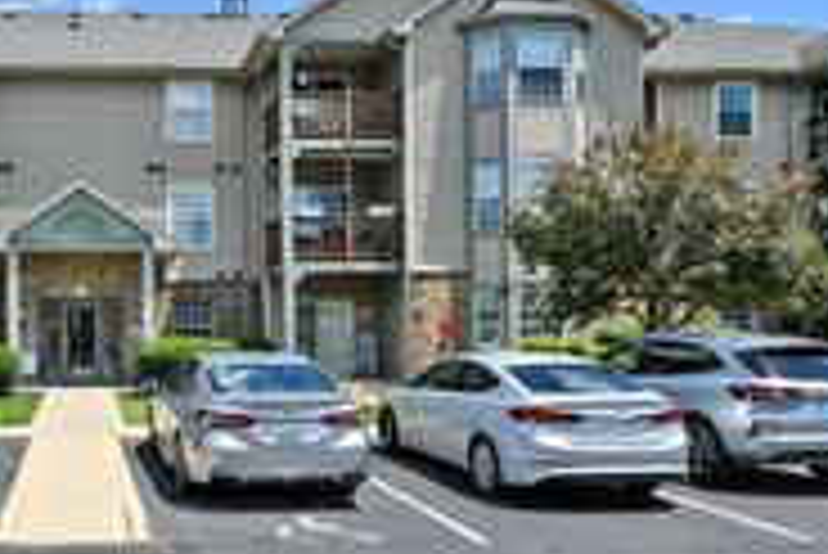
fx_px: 875
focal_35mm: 38
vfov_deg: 35.0
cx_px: 112
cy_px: 331
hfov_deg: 46.6
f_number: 7.1
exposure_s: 1/400
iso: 100
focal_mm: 14
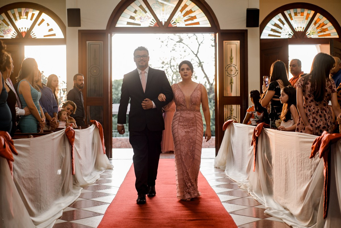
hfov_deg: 38.5
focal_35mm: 52
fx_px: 488
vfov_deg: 26.2
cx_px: 170
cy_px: 114
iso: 500
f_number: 2.8
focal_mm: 50
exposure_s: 1/160
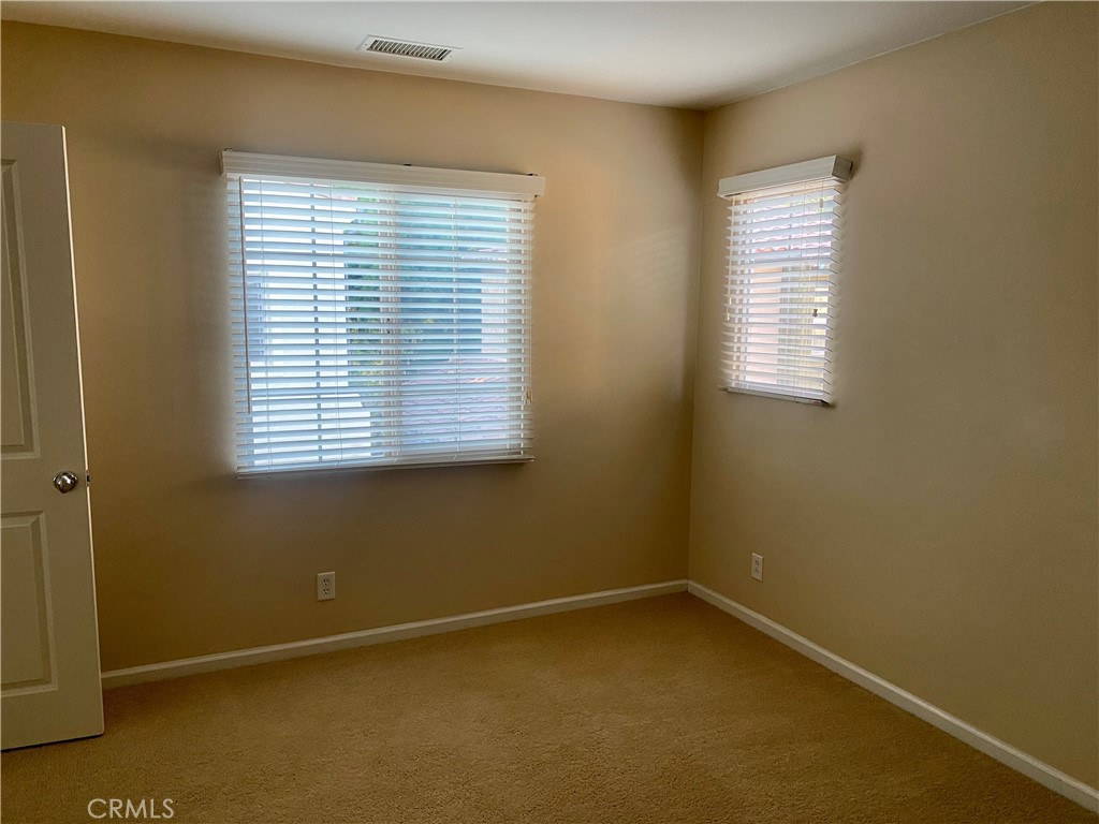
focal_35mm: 26
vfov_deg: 53.1
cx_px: 550
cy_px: 412
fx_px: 825
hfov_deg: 67.3
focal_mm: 4.25
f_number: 1.8
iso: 125
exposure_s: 1/74
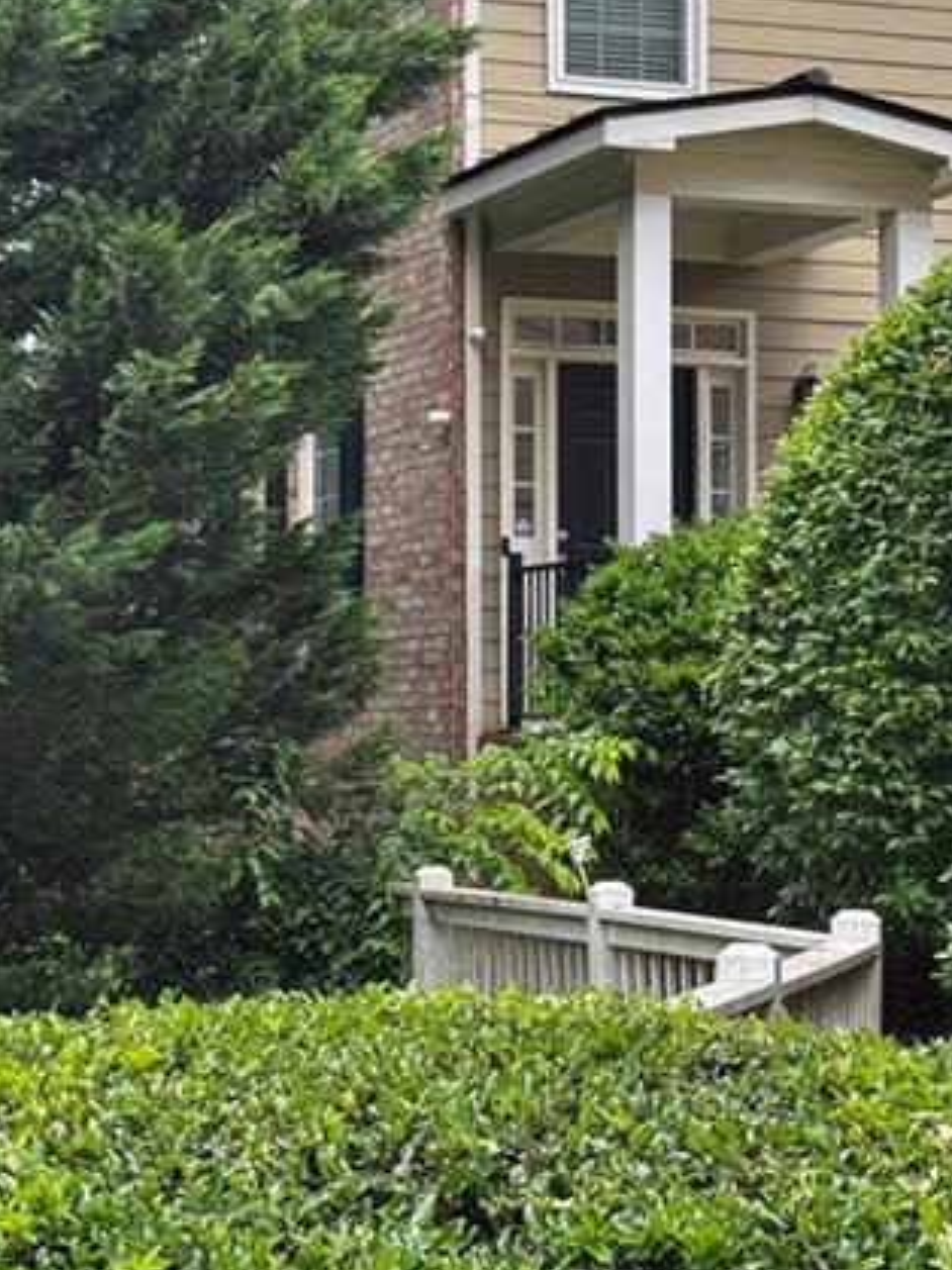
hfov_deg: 16.7
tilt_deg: +4.8
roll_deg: -0.7
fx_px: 3229
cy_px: 470
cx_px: 279
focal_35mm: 88
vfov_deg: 22.2
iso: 64
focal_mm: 6.76
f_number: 1.78
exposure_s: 1/633
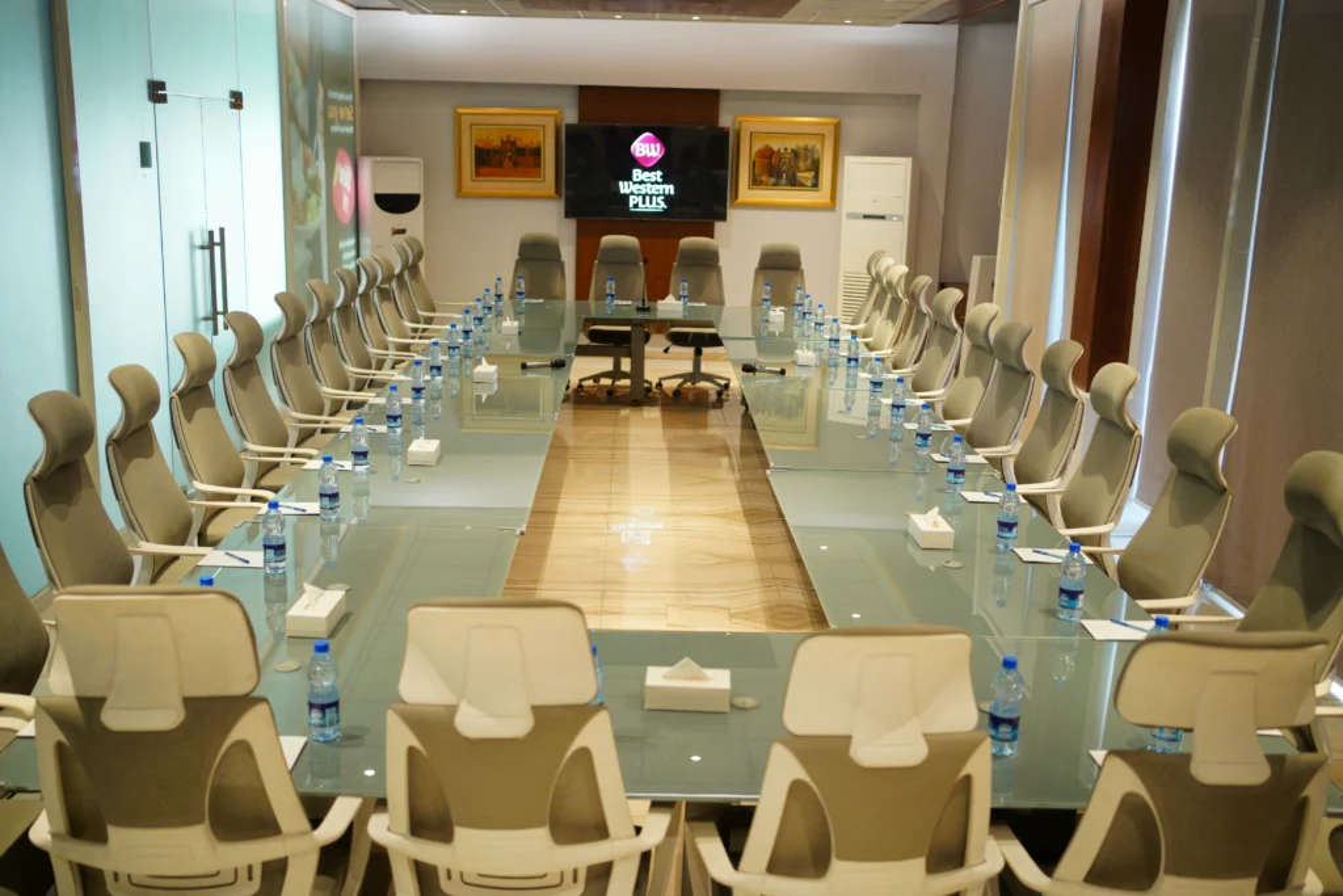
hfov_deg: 54.4
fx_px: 1306
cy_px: 448
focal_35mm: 35
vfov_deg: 37.9
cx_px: 672
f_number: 2.5
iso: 1600
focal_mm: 35
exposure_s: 1/125
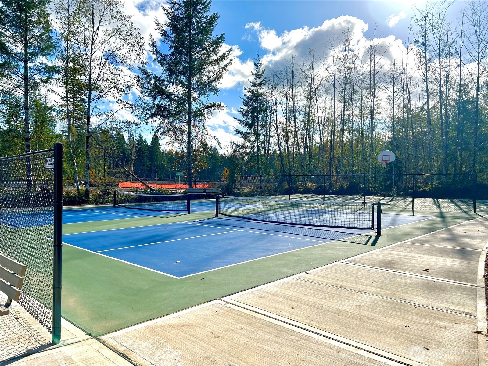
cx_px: 244
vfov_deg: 53.1
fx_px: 367
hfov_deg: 67.3
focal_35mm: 26
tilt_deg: -1.1
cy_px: 183
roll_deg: -0.9
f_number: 1.5
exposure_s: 1/6993
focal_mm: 5.7
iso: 50
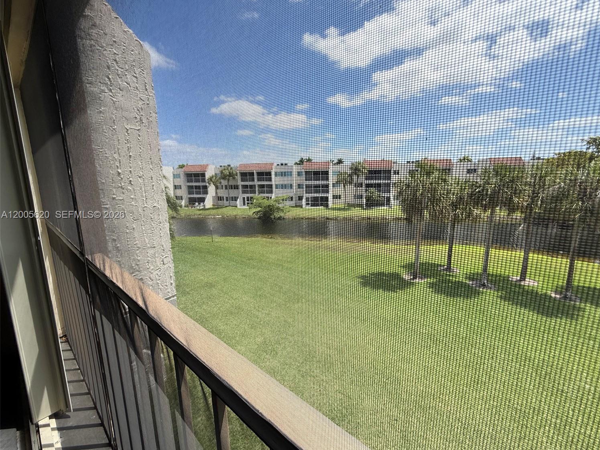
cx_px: 321
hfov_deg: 98.0
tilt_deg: -8.5
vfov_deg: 81.7
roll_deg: +0.4
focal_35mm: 15
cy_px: 215
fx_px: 260
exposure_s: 1/1033
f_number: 2.2
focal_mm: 2.22
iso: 50
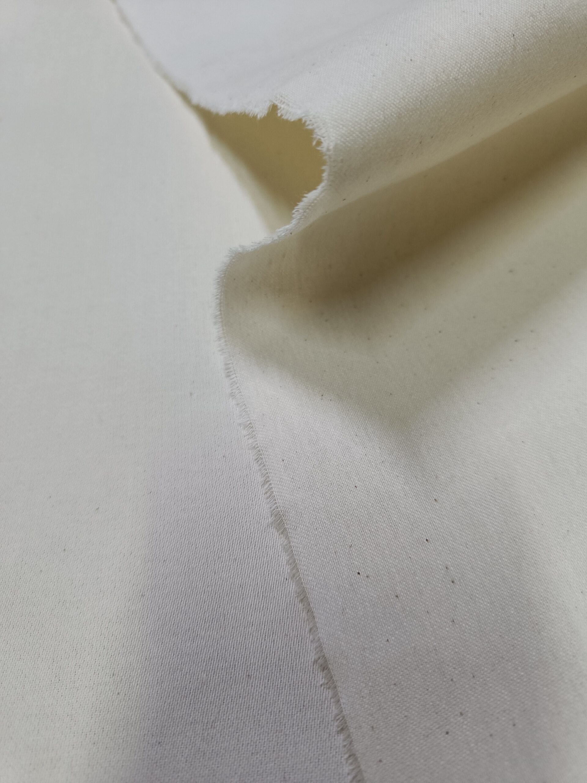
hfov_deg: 56.8
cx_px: 294
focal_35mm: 24
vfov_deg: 71.6
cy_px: 392
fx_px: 543
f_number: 1.8
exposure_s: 1/50
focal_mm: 5.59
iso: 500
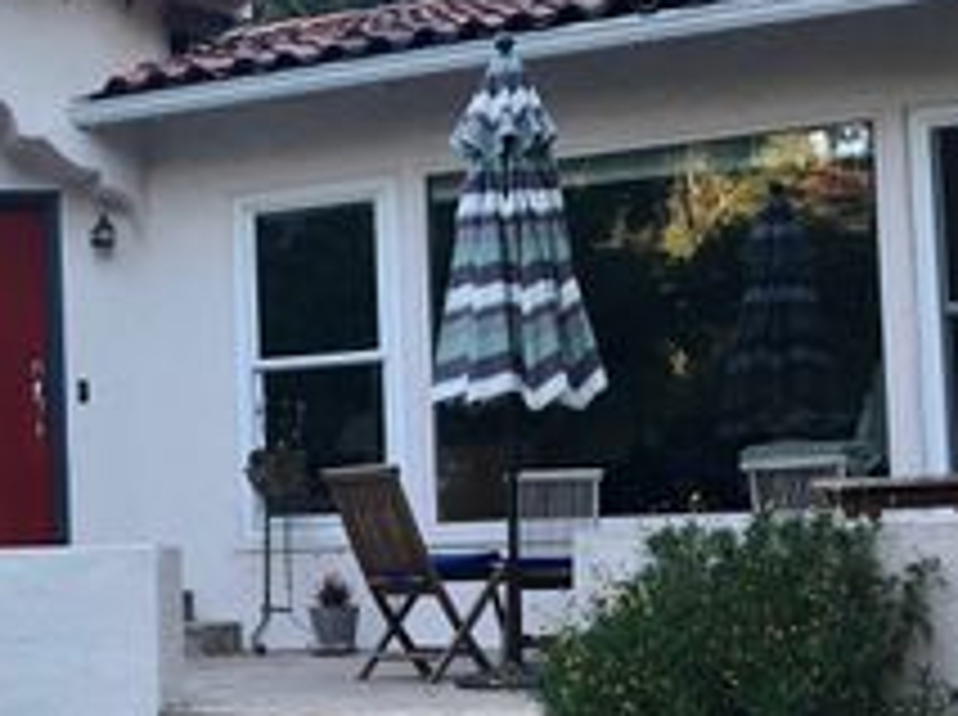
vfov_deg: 18.6
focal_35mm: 79
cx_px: 72
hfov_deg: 24.0
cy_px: 450
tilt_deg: +3.9
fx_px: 2183
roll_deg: +2.5
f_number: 1.8
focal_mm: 3.99
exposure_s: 1/120
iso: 50
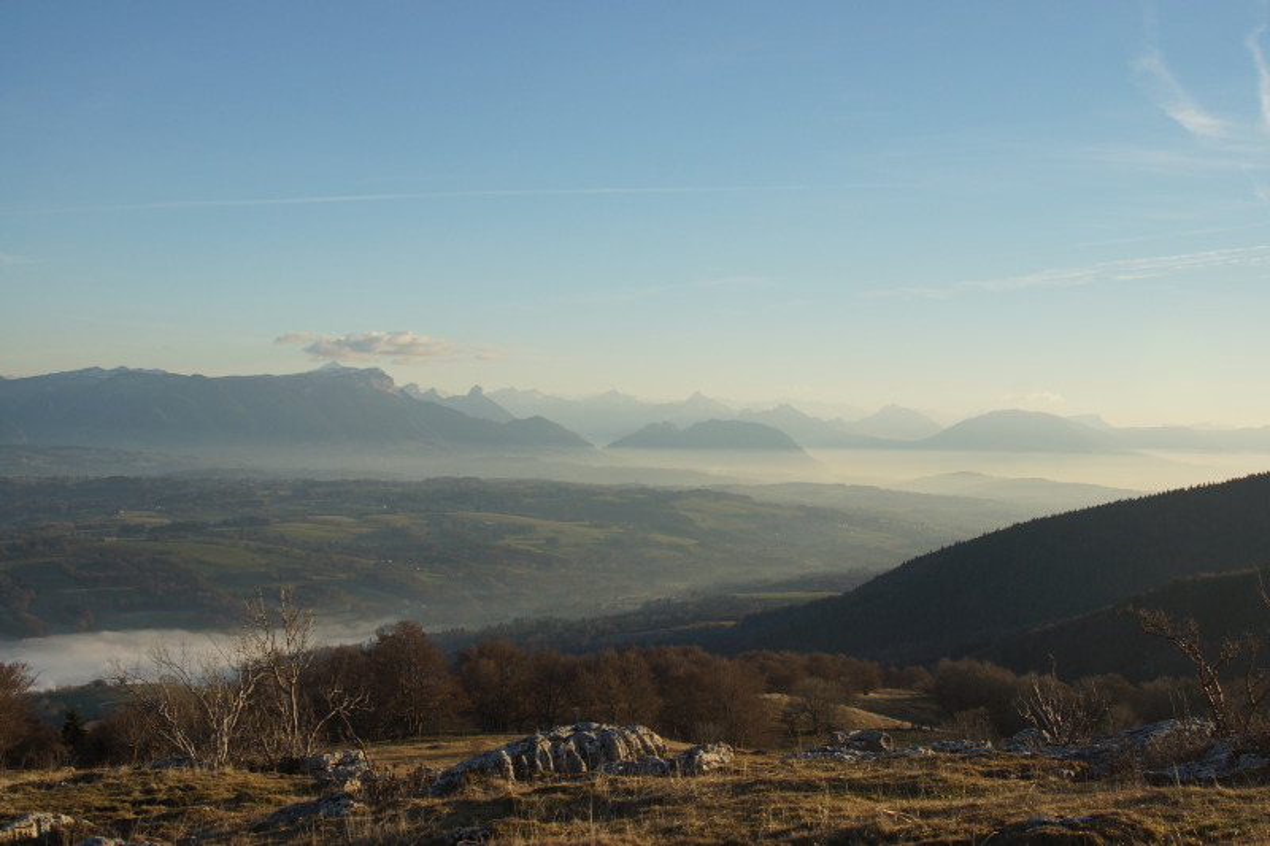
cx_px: 635
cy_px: 423
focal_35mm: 45
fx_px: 1587
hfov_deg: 43.6
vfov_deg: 29.9
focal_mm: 30
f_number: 8
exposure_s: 1/500
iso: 200
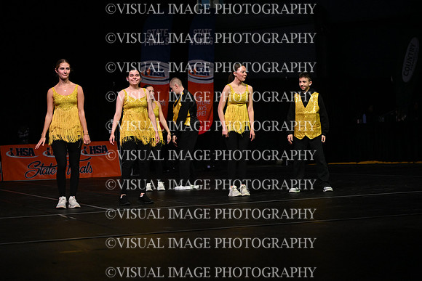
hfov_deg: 24.5
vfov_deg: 16.5
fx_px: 973
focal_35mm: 83
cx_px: 211
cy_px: 140
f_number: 4
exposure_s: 1/1000
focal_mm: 83
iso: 6400
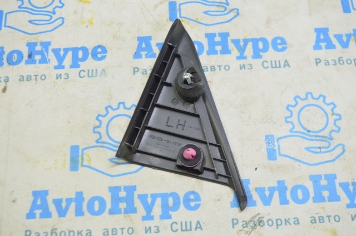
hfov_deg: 43.7
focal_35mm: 45
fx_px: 444
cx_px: 178
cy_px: 118
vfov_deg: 29.8
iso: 400
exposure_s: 1/20
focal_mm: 30
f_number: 5.6
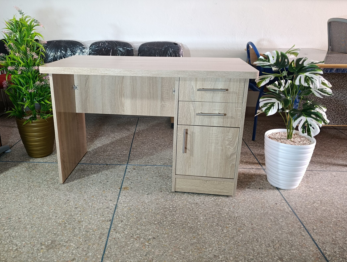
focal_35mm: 28
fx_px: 281
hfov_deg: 62.9
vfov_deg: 49.8
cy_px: 123
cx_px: 143
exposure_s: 1/100
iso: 586
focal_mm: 6.11
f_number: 1.65
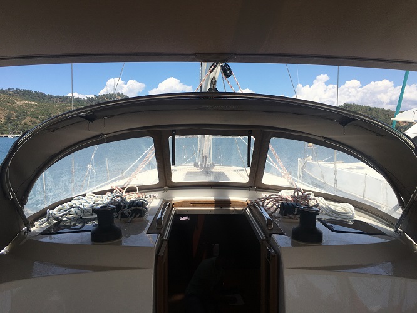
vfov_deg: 48.3
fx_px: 349
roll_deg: -0.1
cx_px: 208
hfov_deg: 61.6
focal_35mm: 29
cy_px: 156
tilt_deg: -2.1
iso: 25
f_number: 2.2
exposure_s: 1/2079
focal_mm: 4.15
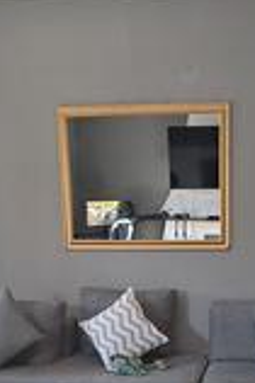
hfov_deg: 20.4
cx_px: 189
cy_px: 351
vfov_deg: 29.2
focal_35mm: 66
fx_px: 703
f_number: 1.8
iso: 160
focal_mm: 4.65
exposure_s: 1/50
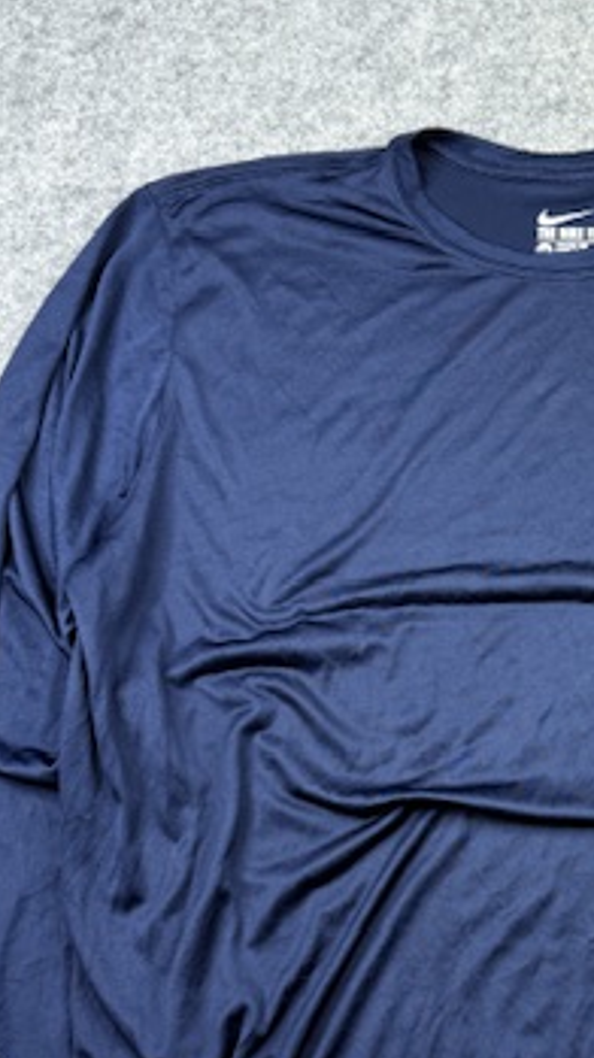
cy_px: 694
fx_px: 1346
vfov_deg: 42.4
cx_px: 621
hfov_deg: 23.6
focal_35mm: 48
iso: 125
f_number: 1.78
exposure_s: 1/121
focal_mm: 6.76
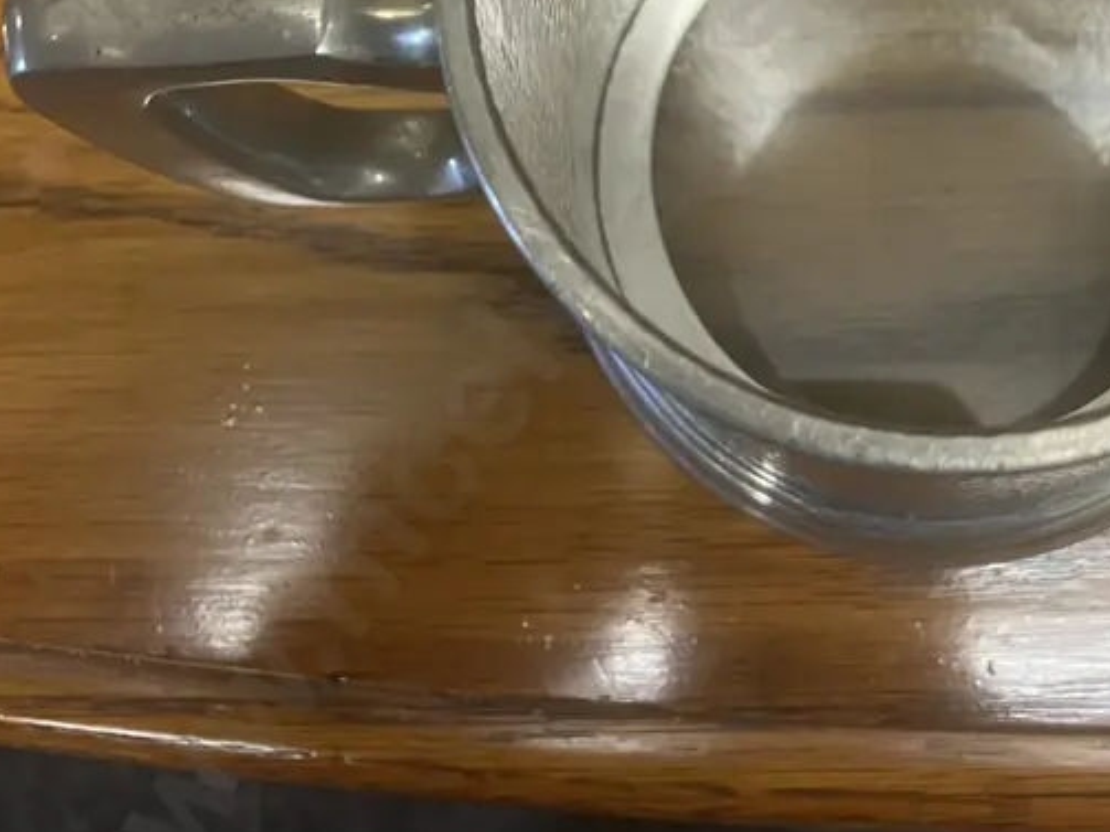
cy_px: 51
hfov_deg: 33.5
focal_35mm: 57
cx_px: 750
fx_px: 1827
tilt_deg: -76.7
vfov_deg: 24.7
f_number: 1.8
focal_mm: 3.99
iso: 160
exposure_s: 1/50
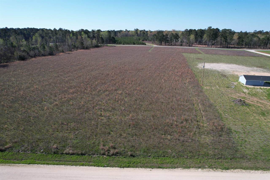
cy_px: 90
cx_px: 135
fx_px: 165
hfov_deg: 78.6
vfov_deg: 57.2
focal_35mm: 22
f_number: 2.8
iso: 100
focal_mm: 8.38
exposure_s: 1/1500
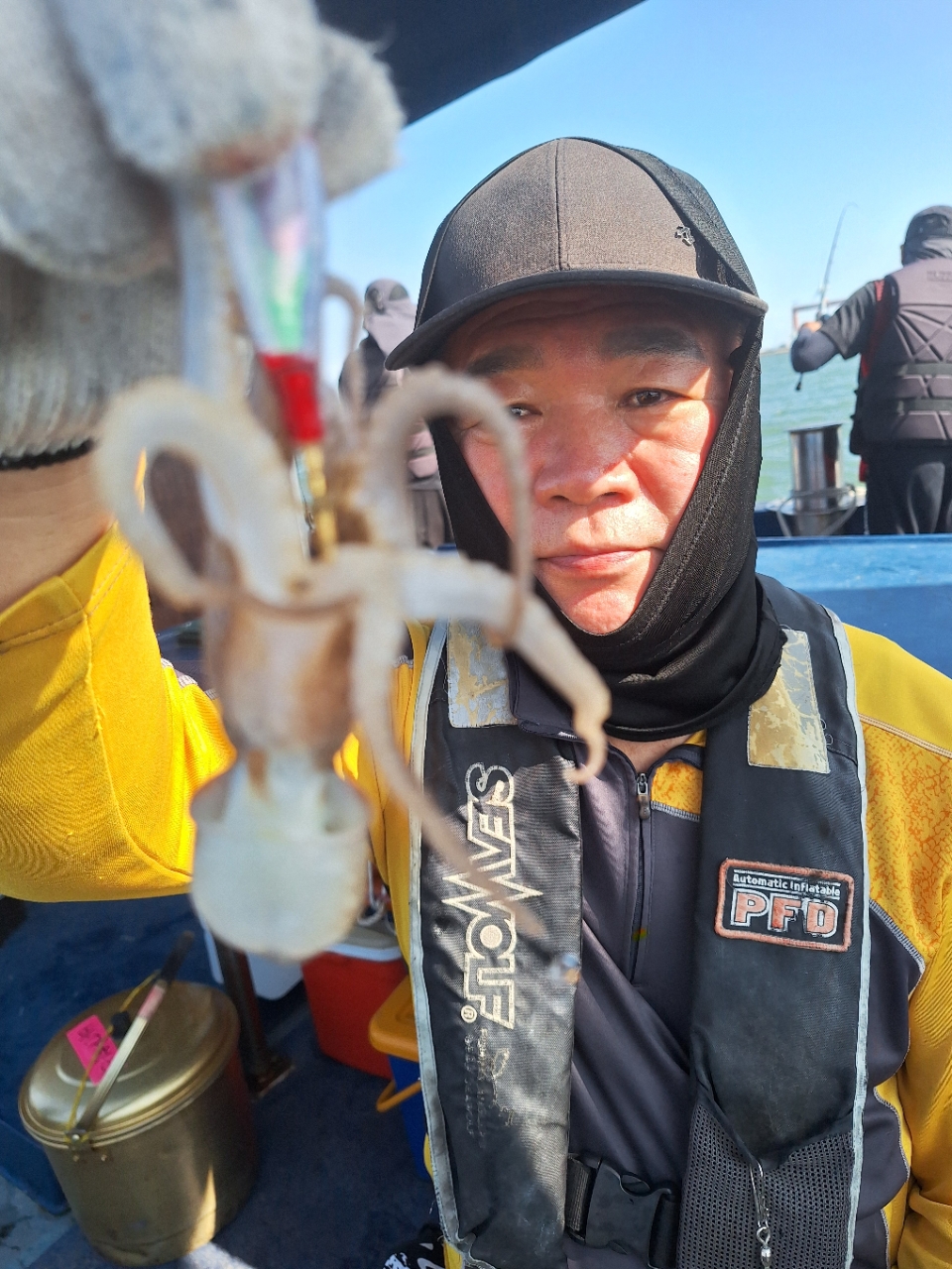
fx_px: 843
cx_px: 476
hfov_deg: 58.9
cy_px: 634
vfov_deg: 73.9
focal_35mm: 23
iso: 40
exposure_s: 1/1130
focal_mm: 5.54
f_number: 1.8
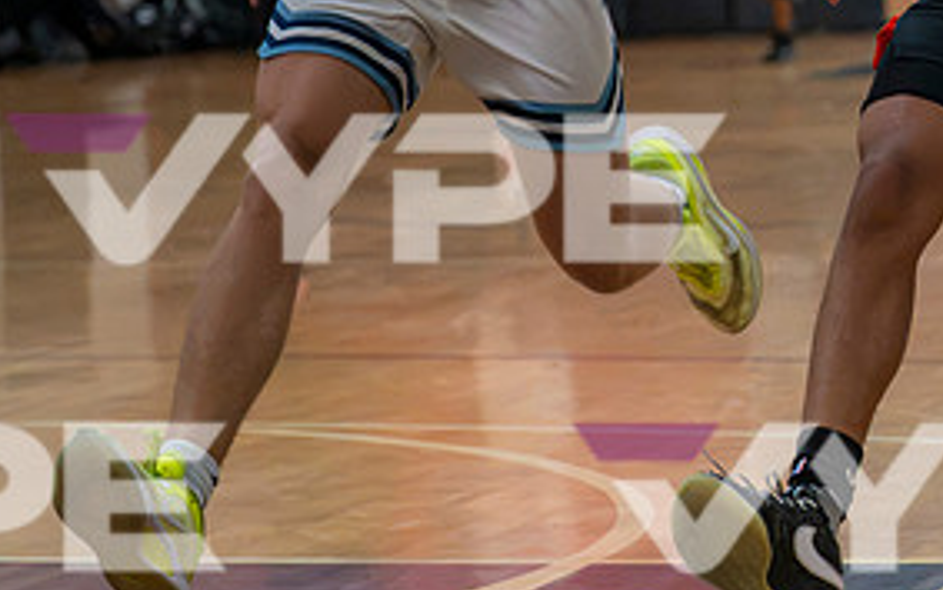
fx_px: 4781
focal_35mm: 186
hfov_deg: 11.0
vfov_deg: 7.0
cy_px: 67
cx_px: 1181
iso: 10000
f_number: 3.2
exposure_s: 1/1000
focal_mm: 70
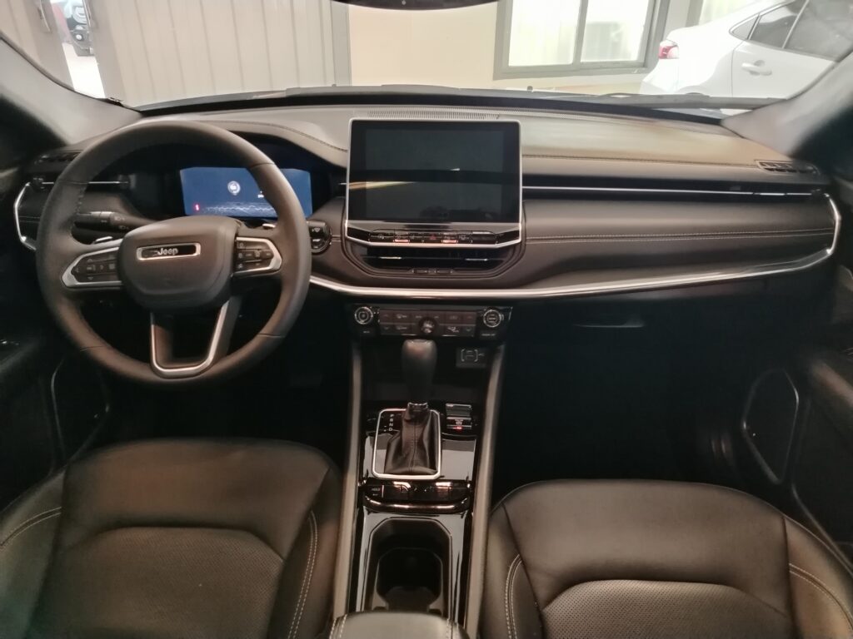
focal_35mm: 24
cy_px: 320
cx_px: 426
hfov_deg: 71.6
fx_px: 591
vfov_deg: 56.8
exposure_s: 1/25
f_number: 1.75
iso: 2684
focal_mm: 5.25
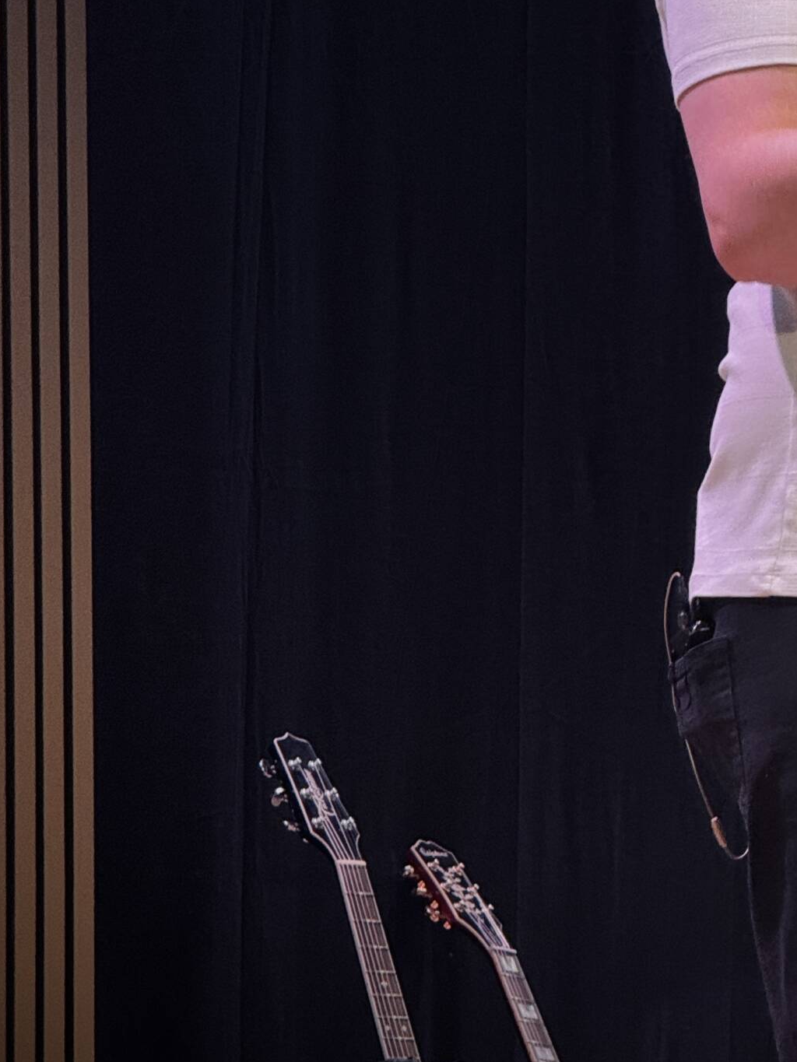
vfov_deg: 8.8
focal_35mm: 225
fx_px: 6906
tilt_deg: +10.3
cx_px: 726
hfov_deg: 6.6
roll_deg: +1.3
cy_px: 108
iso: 250
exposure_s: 1/60
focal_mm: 15.66
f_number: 2.8
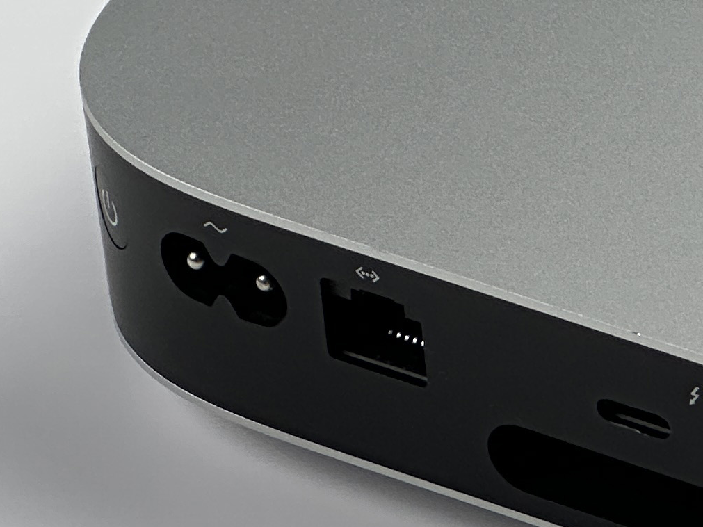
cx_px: 1215
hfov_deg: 6.3
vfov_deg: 4.8
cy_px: 95
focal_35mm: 307
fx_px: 6234
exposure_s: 1/100
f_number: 2.8
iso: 100
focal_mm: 9
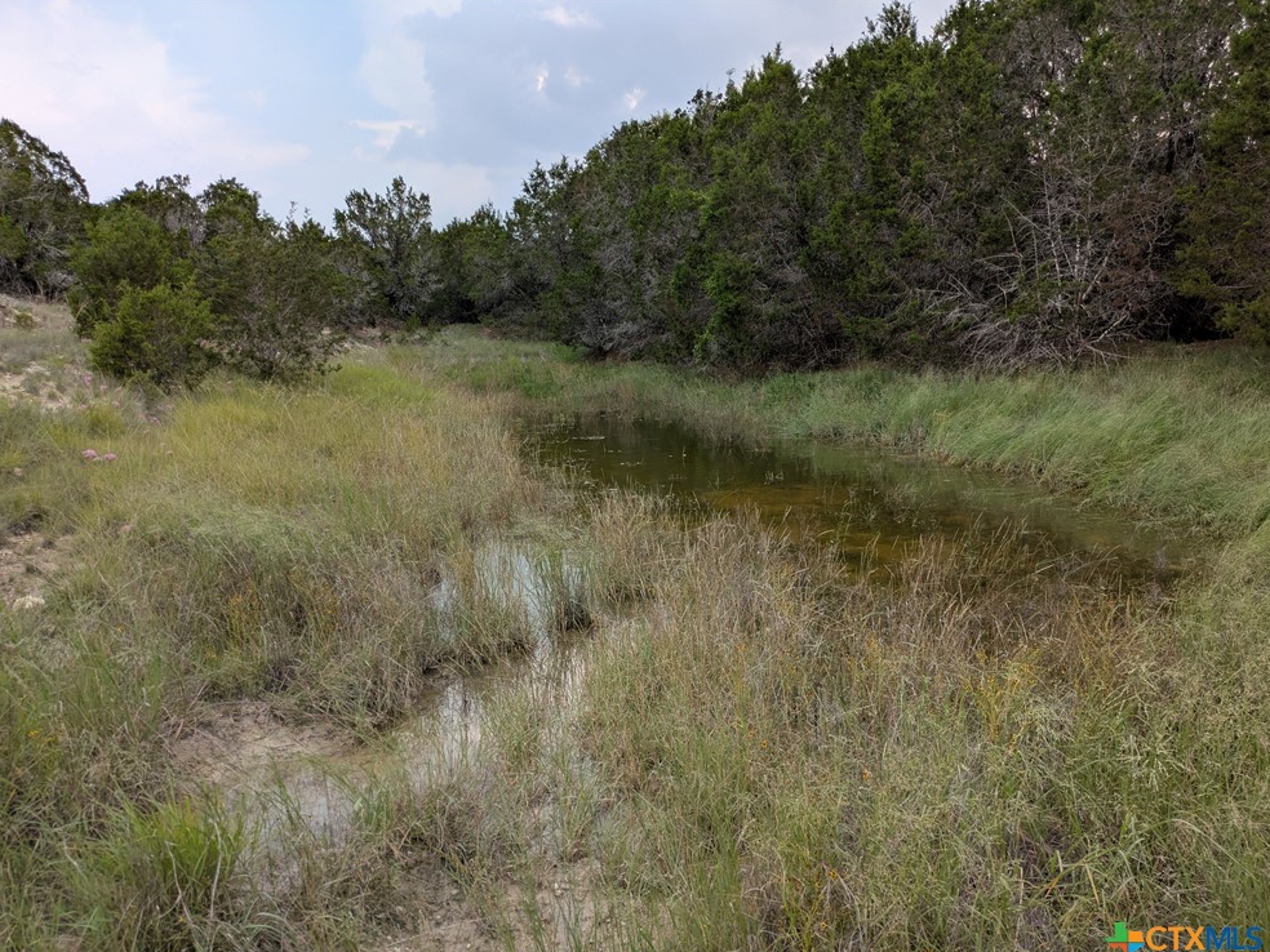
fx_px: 954
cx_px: 633
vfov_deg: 53.1
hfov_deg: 67.3
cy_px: 490
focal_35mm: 26
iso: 54
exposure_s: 1/1147
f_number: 1.89
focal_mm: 5.43
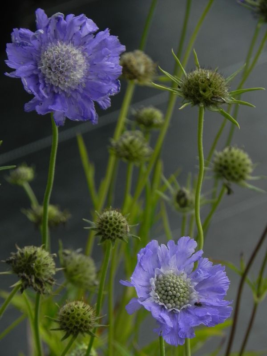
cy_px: 178
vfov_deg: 6.8
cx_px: 134
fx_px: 2993
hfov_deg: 5.1
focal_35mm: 291
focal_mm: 51.8
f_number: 5
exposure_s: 1/50
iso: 160
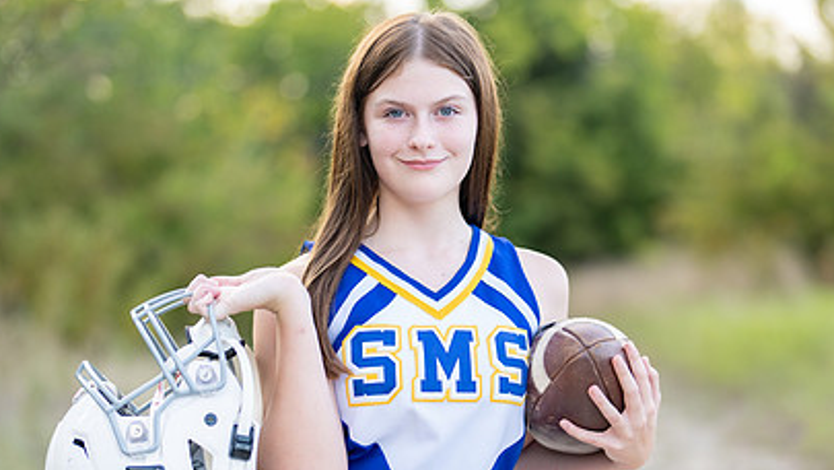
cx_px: 431
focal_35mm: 87
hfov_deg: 24.5
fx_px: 1924
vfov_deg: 13.9
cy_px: 309
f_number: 1.2
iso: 100
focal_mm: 50
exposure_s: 1/500
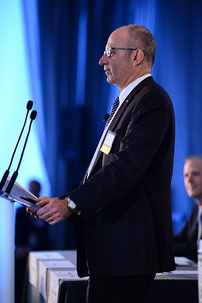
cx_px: 101
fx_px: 1682
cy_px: 152
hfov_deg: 6.9
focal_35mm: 200
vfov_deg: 10.3
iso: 4000
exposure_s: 1/125
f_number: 2.8
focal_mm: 200
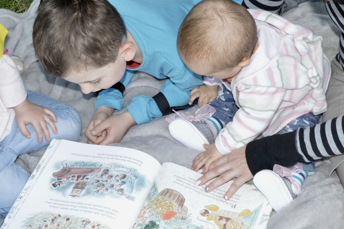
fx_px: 485
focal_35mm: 51
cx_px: 196
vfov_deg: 26.6
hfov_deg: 38.9
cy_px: 109
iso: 400
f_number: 7.1
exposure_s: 1/200
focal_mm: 21
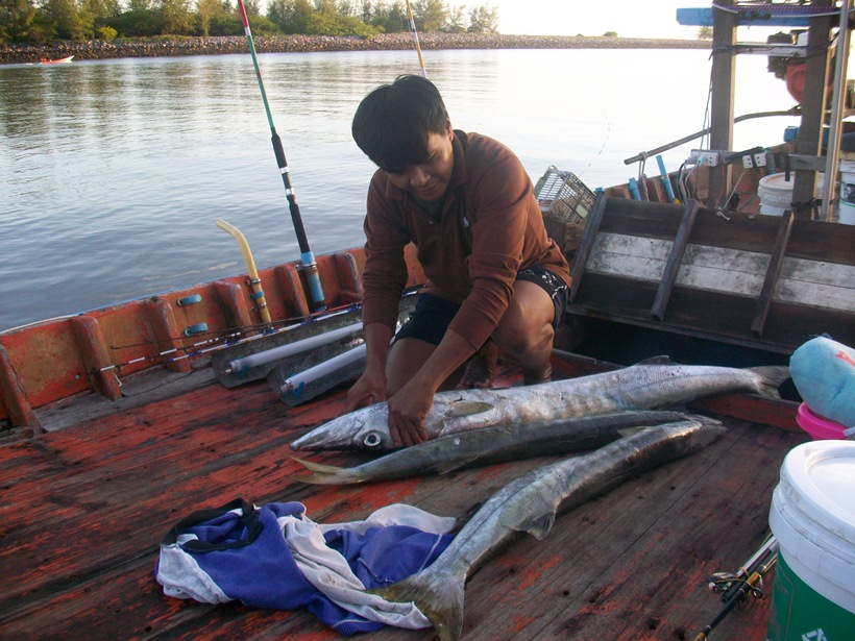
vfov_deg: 44.2
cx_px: 428
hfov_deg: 56.8
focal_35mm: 32
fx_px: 790
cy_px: 320
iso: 64
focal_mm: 5.7
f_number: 2.8
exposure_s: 1/80
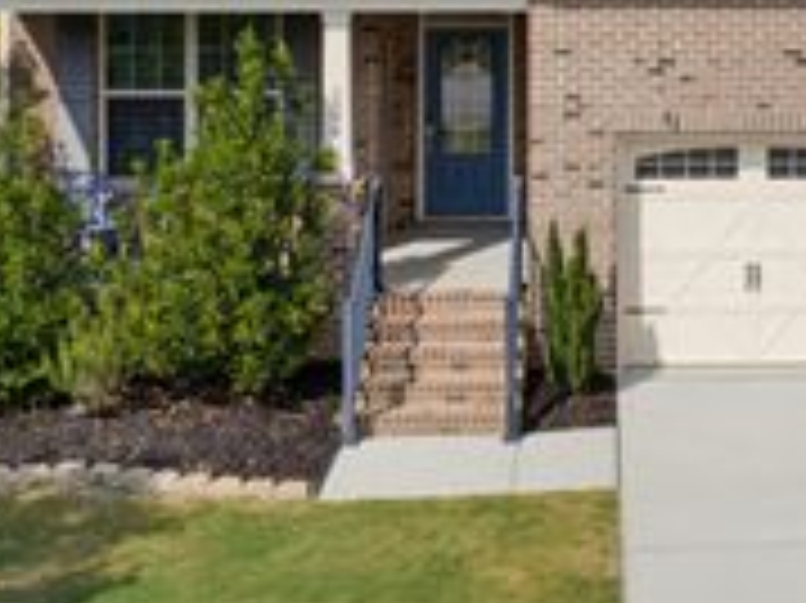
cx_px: 626
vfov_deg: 20.6
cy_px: -97
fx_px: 1559
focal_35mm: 67
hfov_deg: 28.5
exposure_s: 1/2500
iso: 100
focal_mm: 12.3
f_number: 2.8
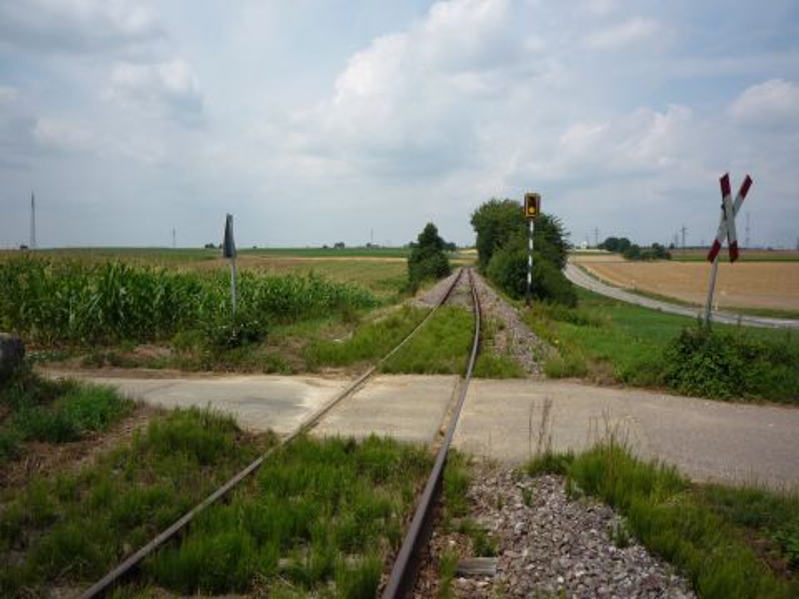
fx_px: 739
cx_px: 400
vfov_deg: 44.2
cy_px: 300
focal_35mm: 32
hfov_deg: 56.8
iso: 100
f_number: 5.6
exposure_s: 1/500
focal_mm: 5.2
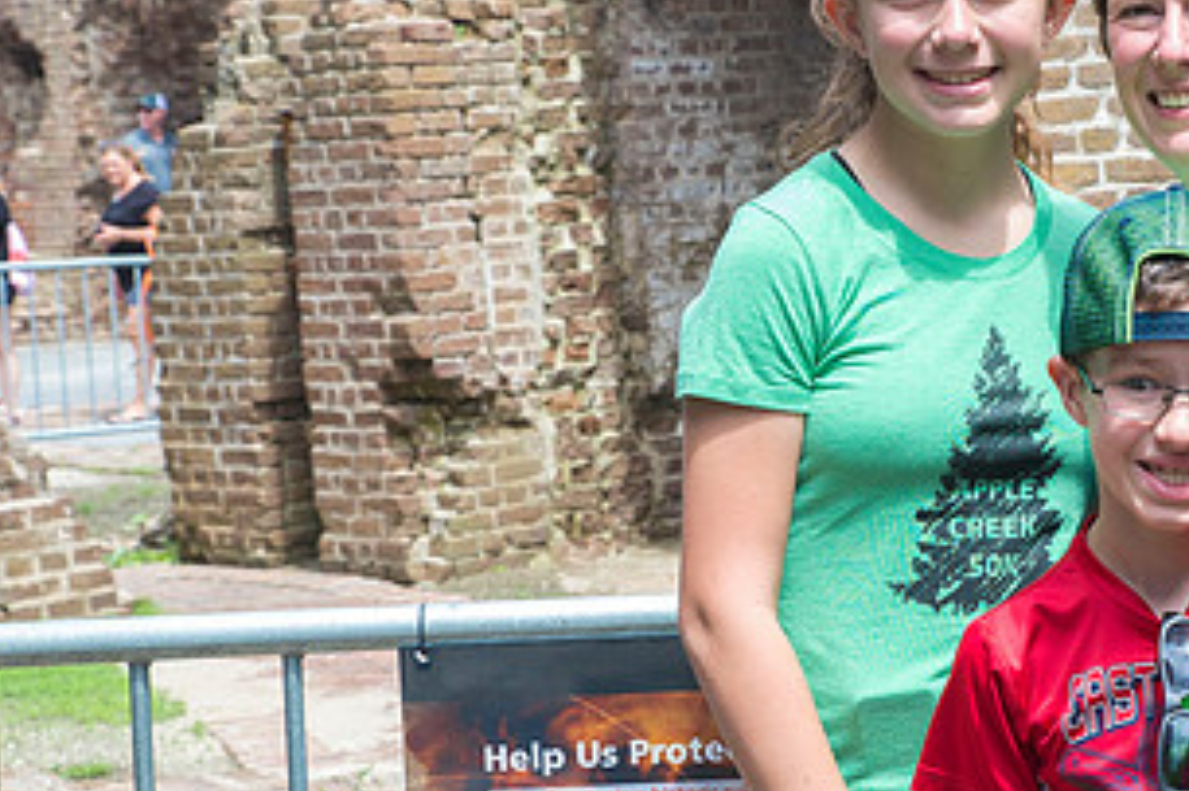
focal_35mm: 99
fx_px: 3268
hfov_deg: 20.2
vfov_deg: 13.8
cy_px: 396
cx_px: 1076
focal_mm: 52
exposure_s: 1/400
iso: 800
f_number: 10
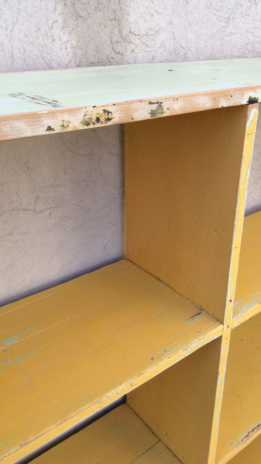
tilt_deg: -25.4
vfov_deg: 56.6
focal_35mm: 35
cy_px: 232
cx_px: 170
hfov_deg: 33.5
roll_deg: -1.8
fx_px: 431
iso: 32
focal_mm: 3.3
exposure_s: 1/253
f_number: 2.4
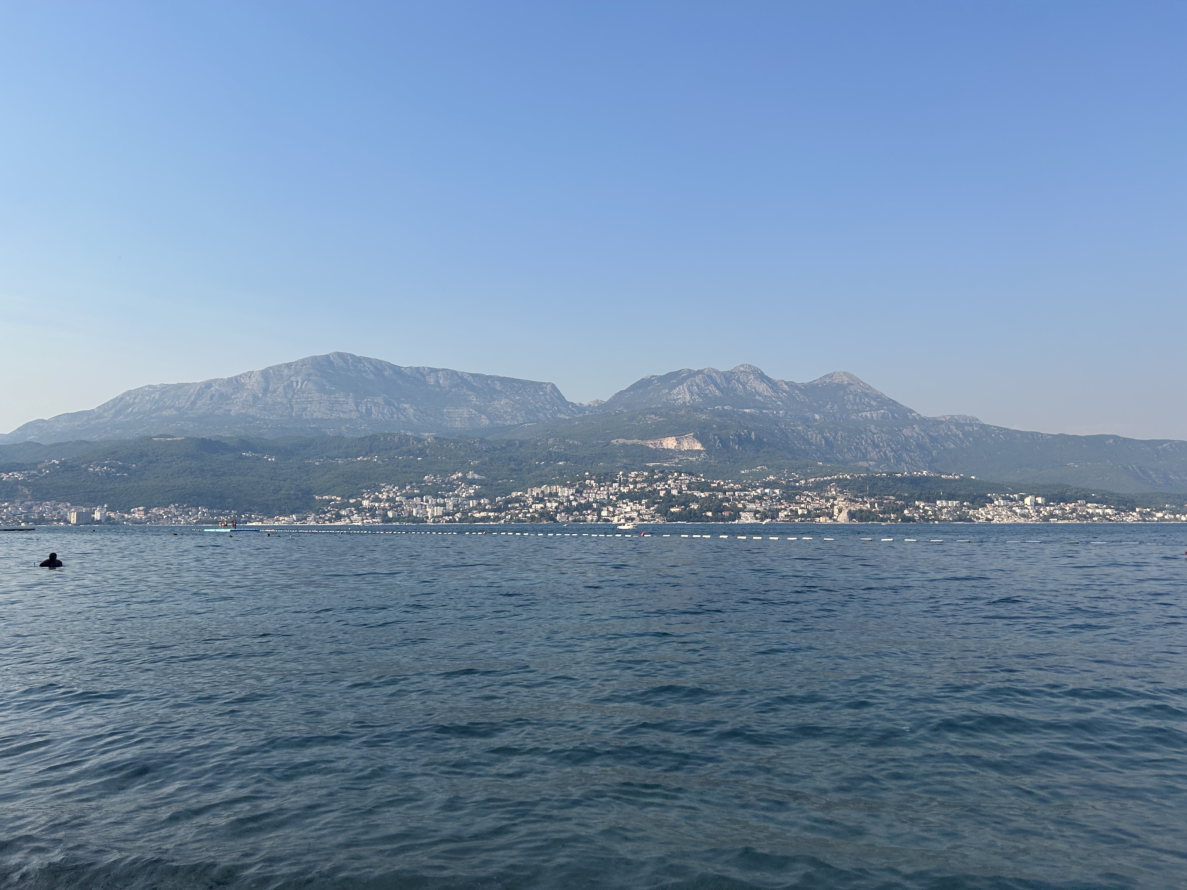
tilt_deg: +4.6
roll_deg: -0.3
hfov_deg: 67.3
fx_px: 892
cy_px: 445
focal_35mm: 26
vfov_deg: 53.1
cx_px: 594
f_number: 1.5
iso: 50
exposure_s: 1/3571
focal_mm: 5.7
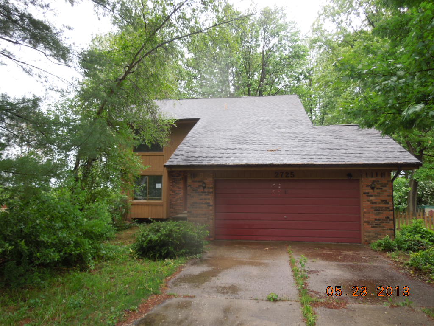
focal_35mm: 25
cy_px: 163
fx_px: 313
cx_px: 217
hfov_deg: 69.4
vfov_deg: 54.9
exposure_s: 1/60
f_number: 3.3
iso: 100
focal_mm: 4.5
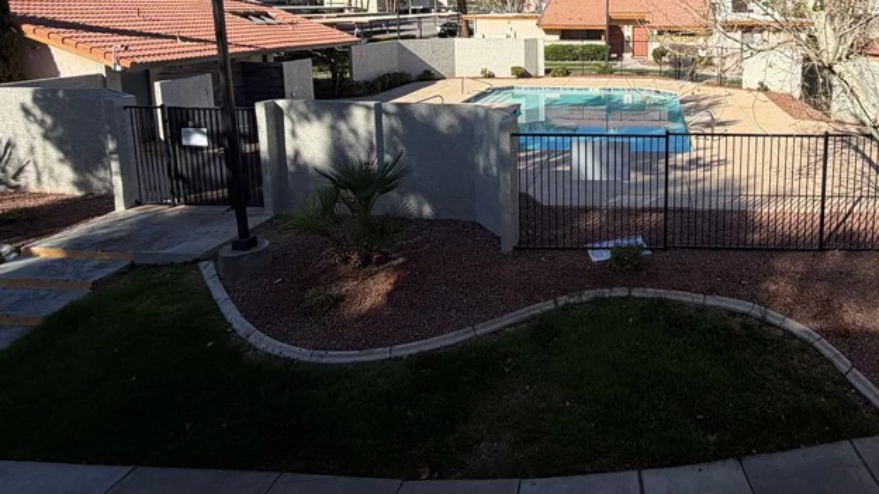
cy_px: 80
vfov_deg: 43.2
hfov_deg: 70.0
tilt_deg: -8.3
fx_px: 582
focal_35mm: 25
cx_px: 641
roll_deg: -0.2
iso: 20
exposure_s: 1/770
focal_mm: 2.22
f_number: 2.2
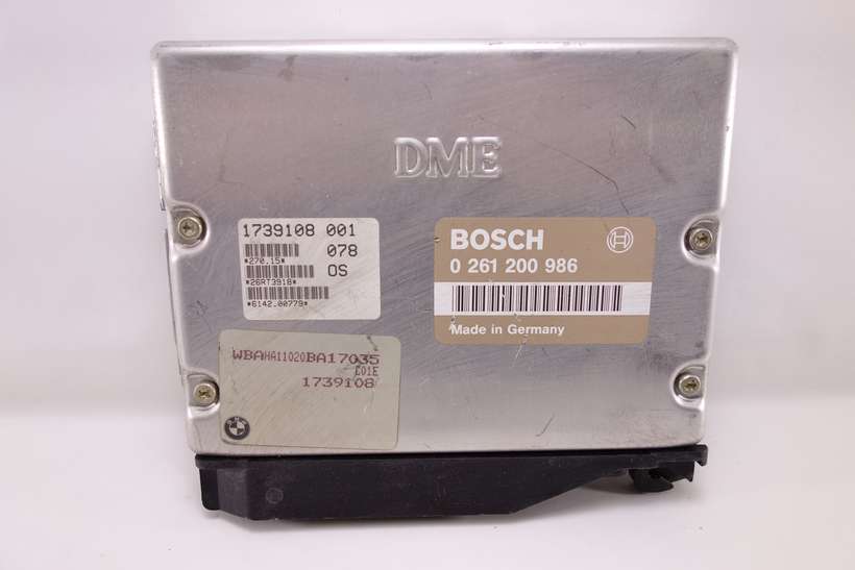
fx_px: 665
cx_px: 428
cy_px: 285
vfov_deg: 46.4
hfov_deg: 65.5
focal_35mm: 28
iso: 125
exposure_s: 1/100
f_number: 2.5
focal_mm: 10.4
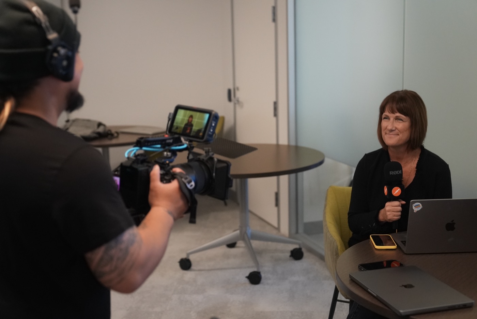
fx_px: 689
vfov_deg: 26.0
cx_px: 238
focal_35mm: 52
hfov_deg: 38.2
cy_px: 160
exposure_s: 1/160
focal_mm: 52
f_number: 2.8
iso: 6400
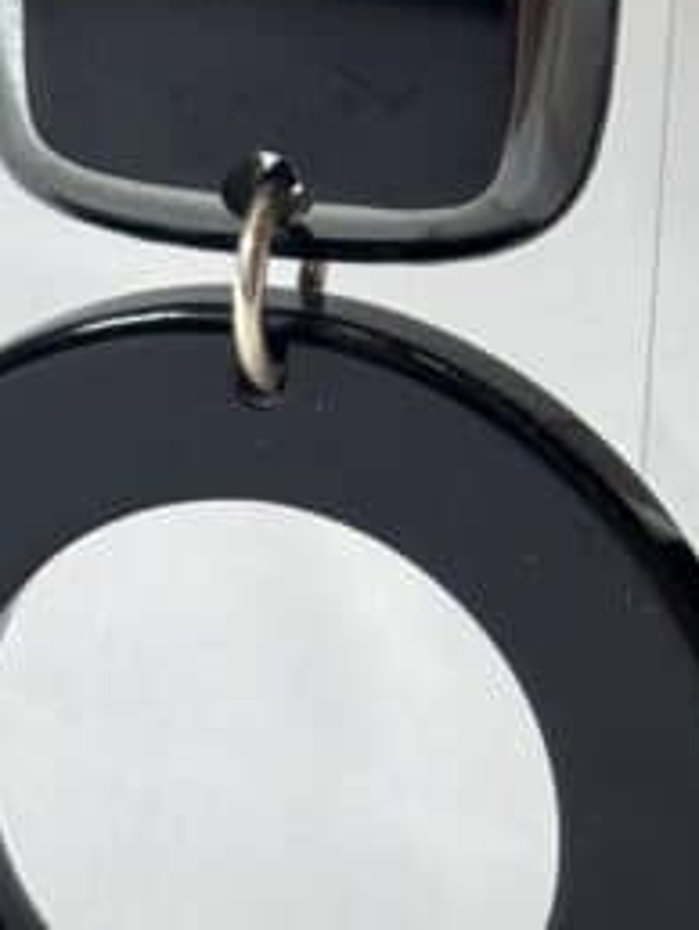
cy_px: 123
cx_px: 803
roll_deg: -3.4
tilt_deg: -17.8
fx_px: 5537
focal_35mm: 206
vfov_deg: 9.6
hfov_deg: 7.2
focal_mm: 5.96
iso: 25
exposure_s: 1/100
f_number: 1.6
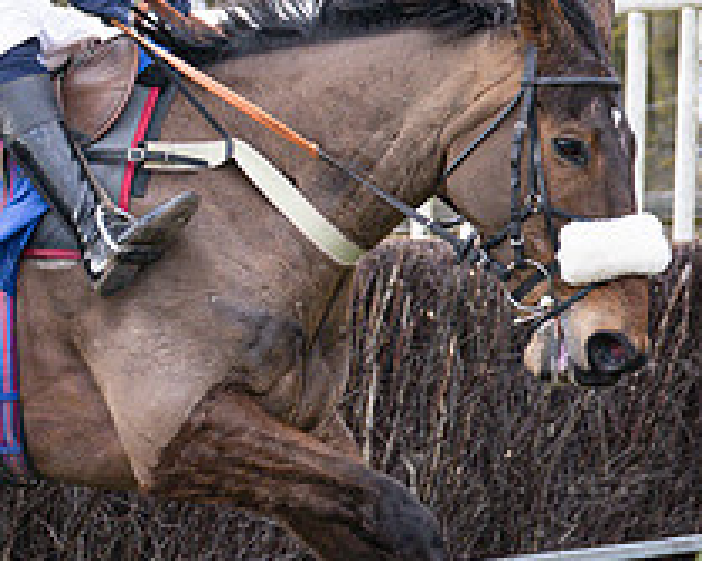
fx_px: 6604
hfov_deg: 6.1
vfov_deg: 4.9
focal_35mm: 318
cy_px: 218
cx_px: 114
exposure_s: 1/1600
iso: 400
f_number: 2.8
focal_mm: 70
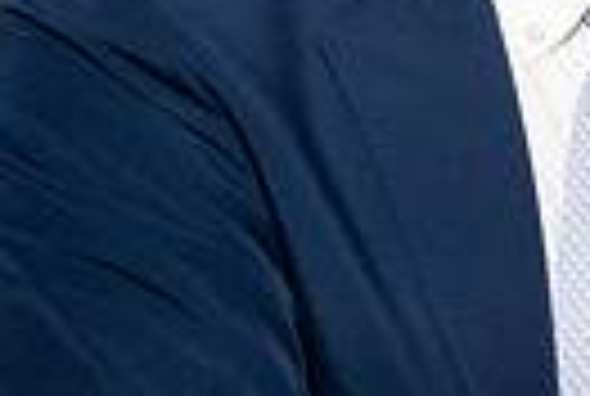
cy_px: -24
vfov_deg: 9.4
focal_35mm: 145
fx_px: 2382
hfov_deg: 12.3
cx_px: 1214
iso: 400
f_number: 7.1
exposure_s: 1/100
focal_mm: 27
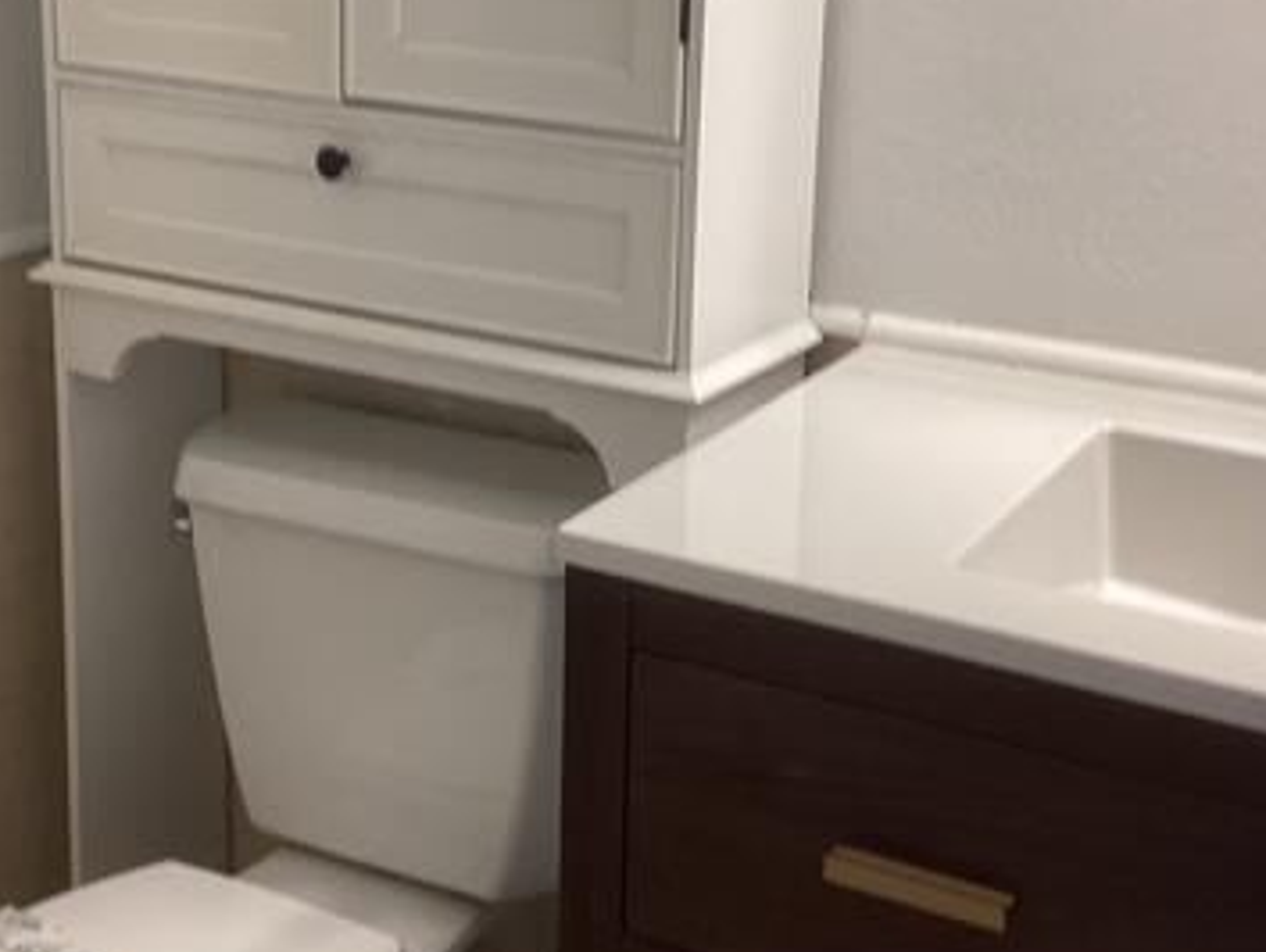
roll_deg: -1.7
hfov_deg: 34.3
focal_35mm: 56
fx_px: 2049
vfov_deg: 26.0
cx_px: 594
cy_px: 319
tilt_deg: -16.4
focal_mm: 3.3
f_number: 2.4
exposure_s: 1/60
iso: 50
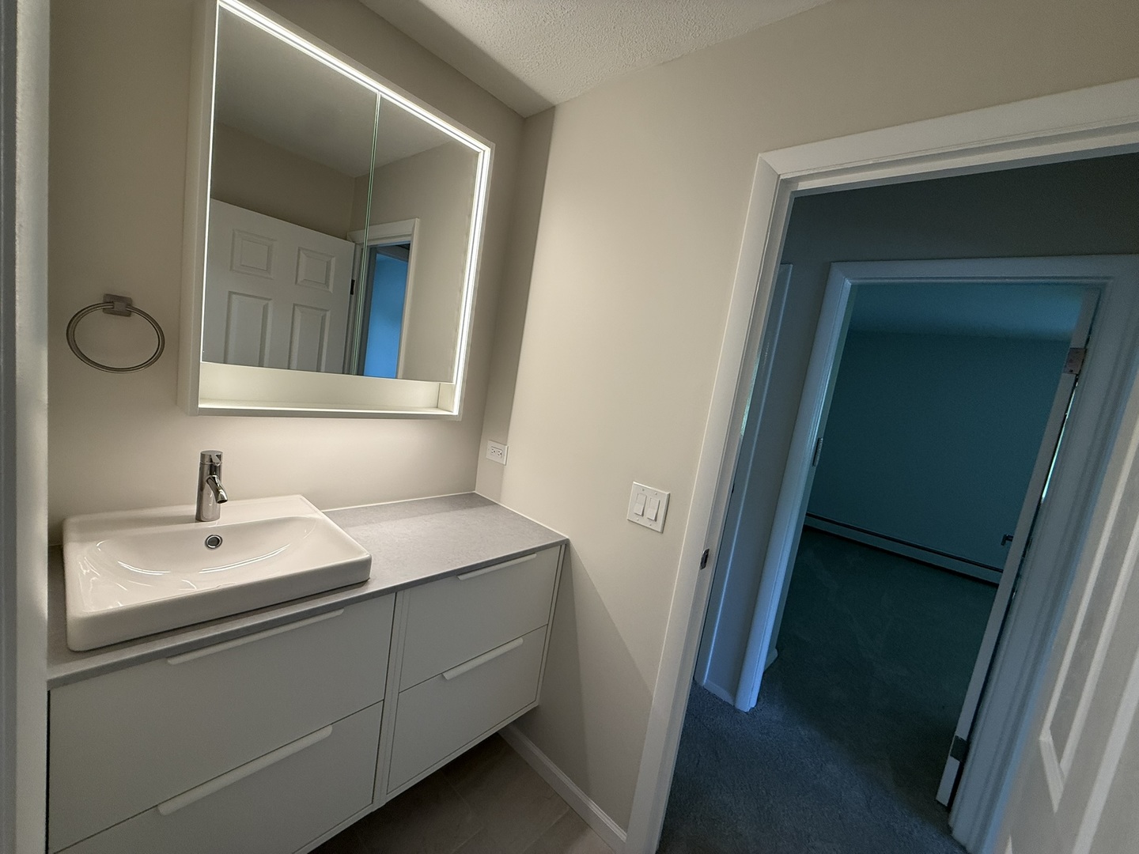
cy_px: 427
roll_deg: -9.4
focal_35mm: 14
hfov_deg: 102.1
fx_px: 461
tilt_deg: -6.9
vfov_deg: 85.7
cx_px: 570
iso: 100
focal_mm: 2.22
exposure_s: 1/120
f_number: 2.2
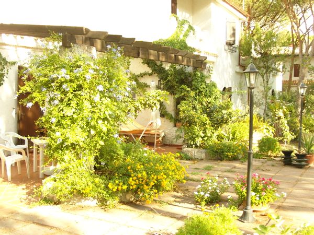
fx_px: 345
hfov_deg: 49.0
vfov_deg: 37.7
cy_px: 118
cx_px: 157
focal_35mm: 38
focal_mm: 7.8
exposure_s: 1/160
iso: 80
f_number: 2.8
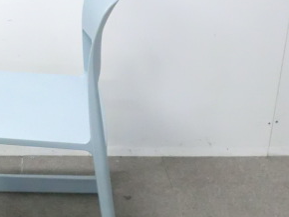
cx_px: 26
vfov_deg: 17.5
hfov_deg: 22.7
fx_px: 701
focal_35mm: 84
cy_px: 82
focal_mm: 6.9
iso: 800
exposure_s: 1/40
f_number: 3.9
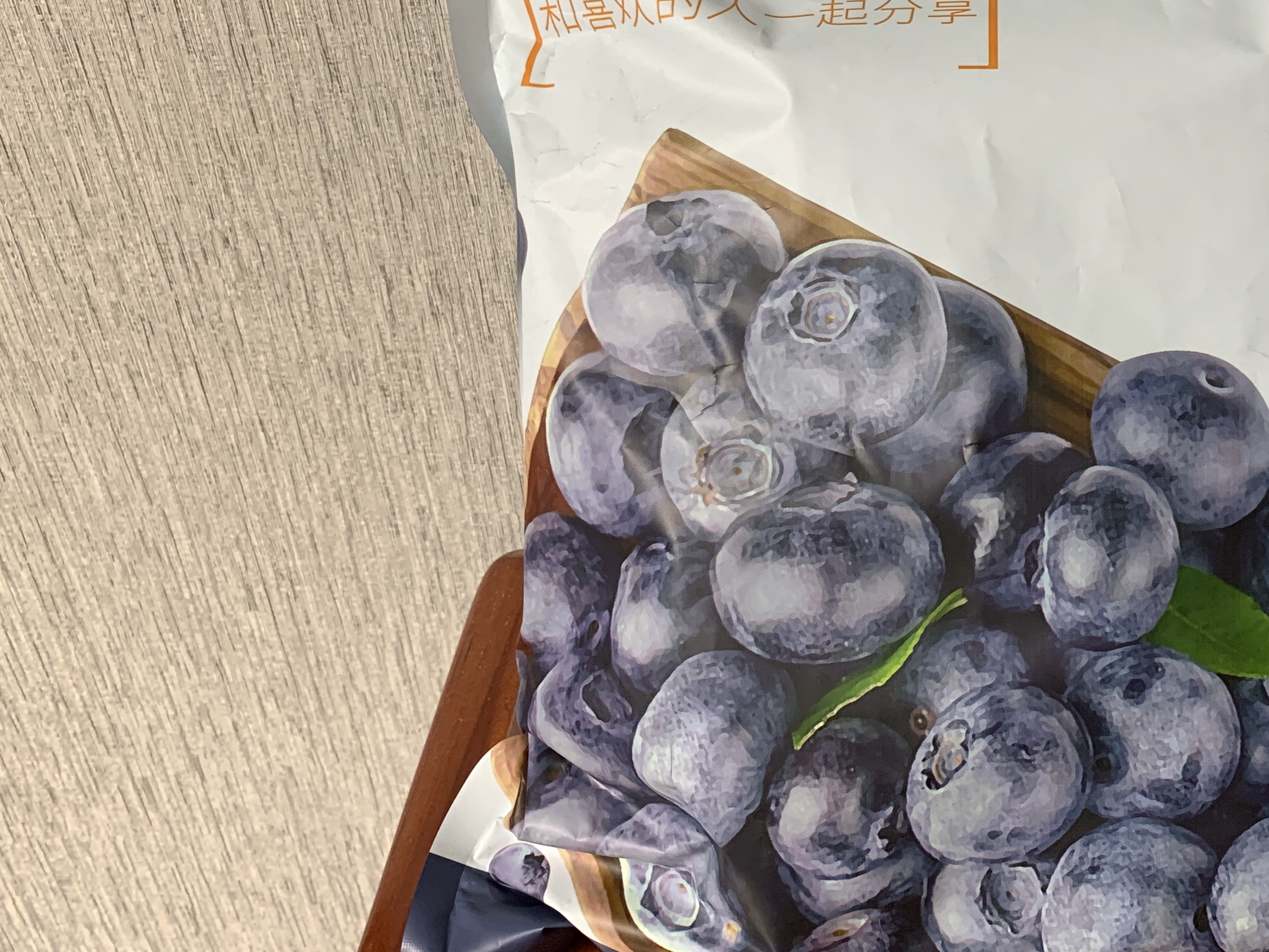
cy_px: 185
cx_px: 1063
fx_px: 1797
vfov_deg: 29.0
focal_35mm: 49
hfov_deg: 37.2
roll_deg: -1.0
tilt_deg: -36.6
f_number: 1.8
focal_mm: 4.25
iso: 100
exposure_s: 1/65
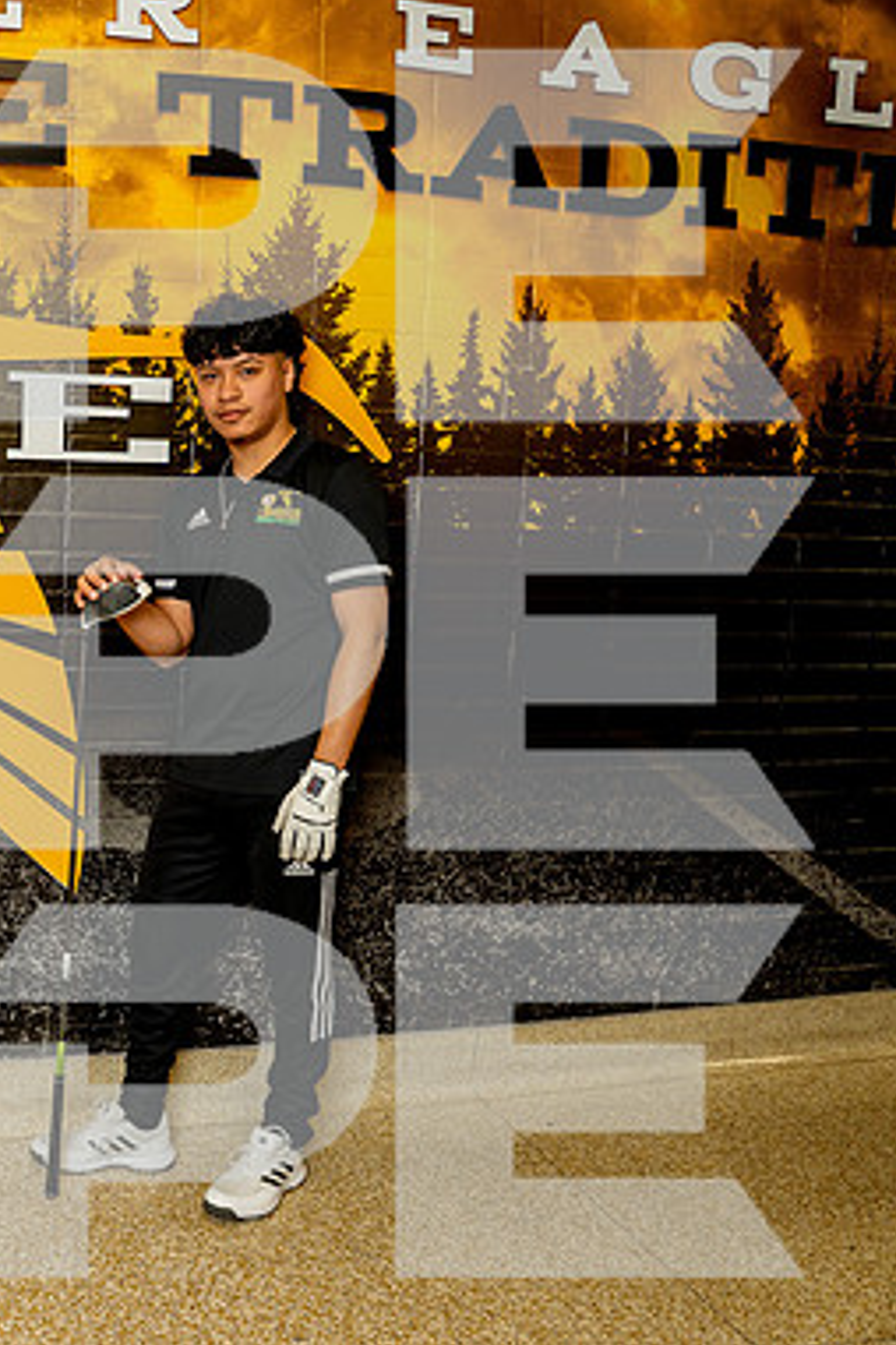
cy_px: 665
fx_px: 1195
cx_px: -85
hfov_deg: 35.3
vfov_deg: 58.7
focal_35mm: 32
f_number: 5.6
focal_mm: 21
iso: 640
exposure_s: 1/200
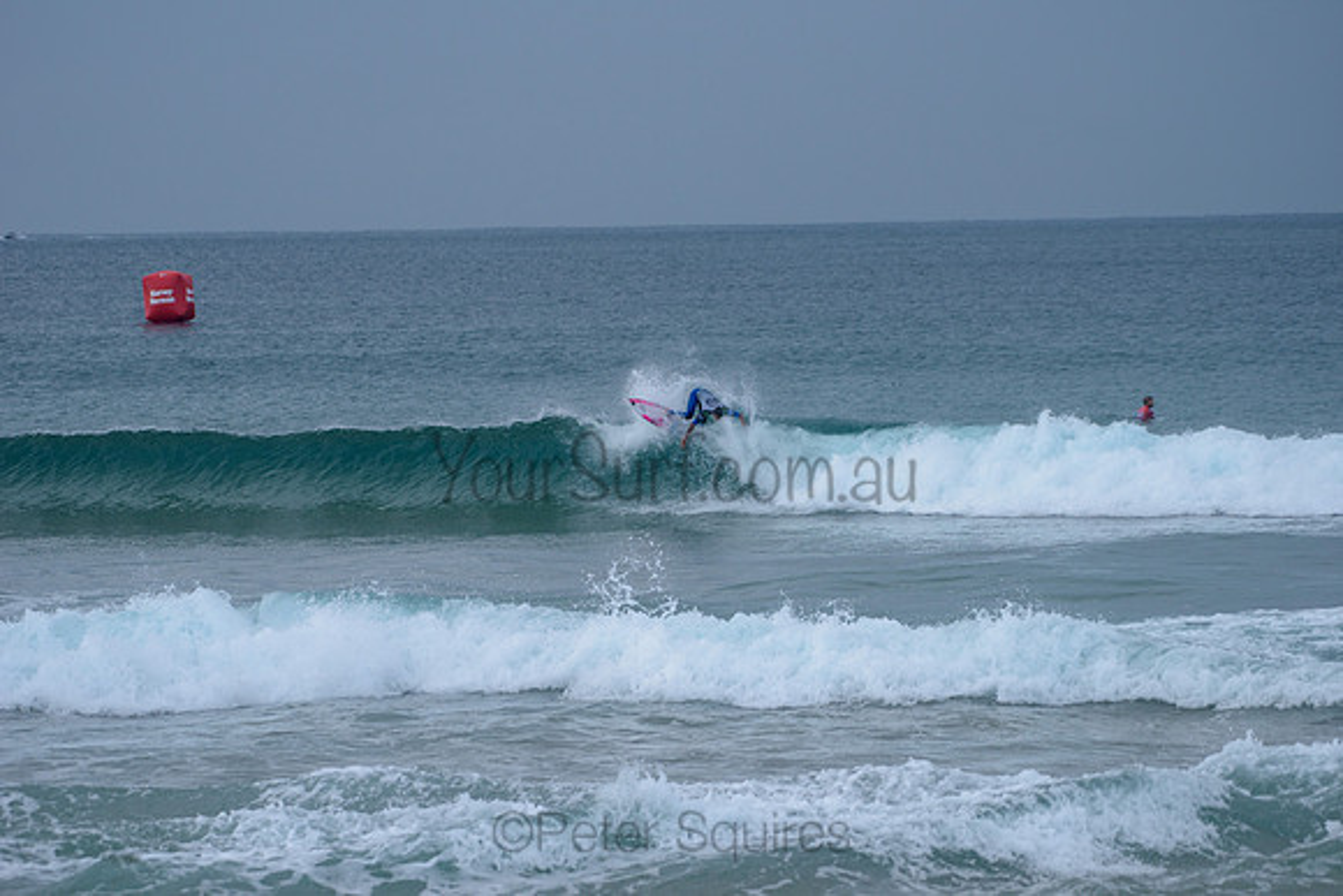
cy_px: 448
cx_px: 672
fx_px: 7463
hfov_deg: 10.3
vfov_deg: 6.9
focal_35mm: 200
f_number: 5.6
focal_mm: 200
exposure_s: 1/2000
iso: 360
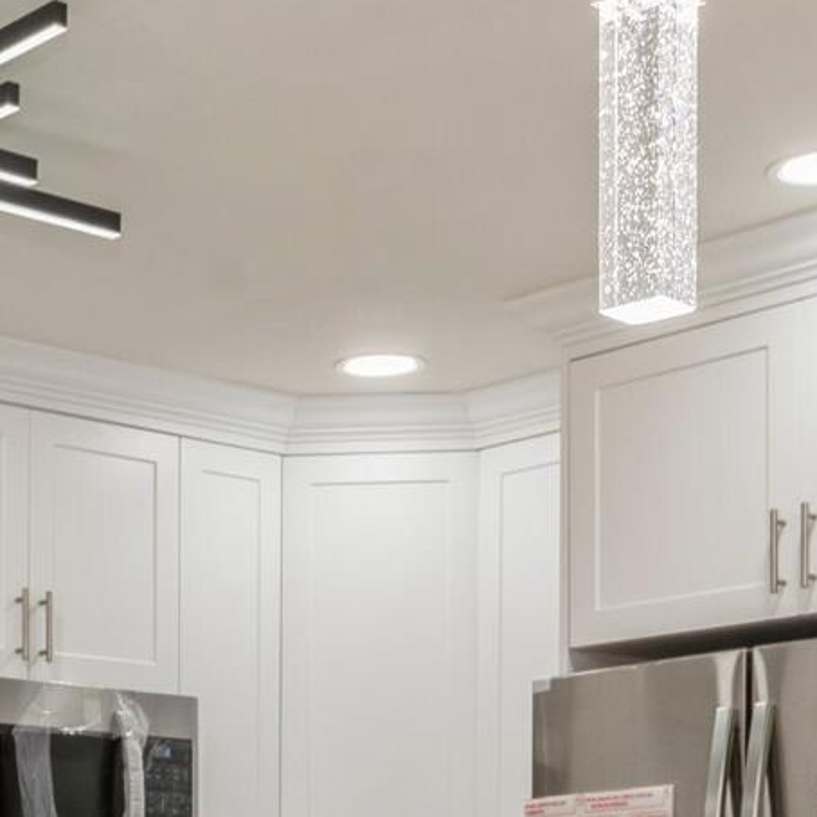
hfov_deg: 18.4
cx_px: 14
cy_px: 1013
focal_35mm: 92
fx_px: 2457
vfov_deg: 17.8
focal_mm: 24
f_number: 8
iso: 100
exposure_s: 1/20
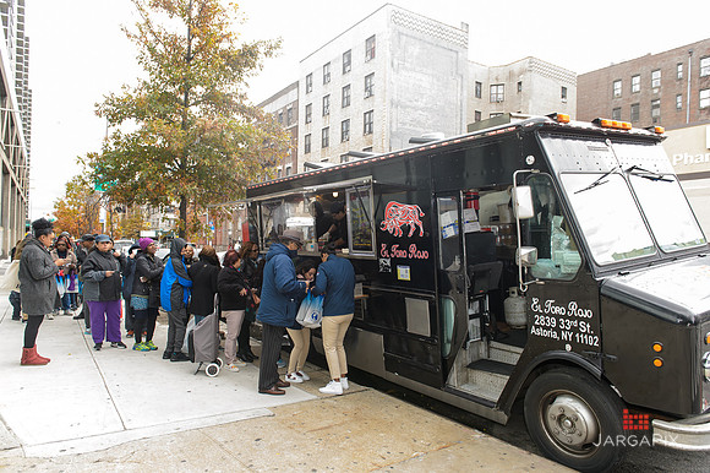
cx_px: 355
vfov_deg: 53.1
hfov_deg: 73.8
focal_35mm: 24
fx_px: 473
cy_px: 236
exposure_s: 1/200
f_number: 4
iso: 800
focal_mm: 24
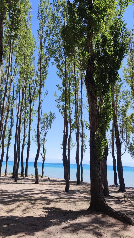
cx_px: 43
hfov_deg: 40.9
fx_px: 177
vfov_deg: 67.9
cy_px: 119
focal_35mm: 28
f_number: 1.9
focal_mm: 6.04
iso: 50
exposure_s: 1/622
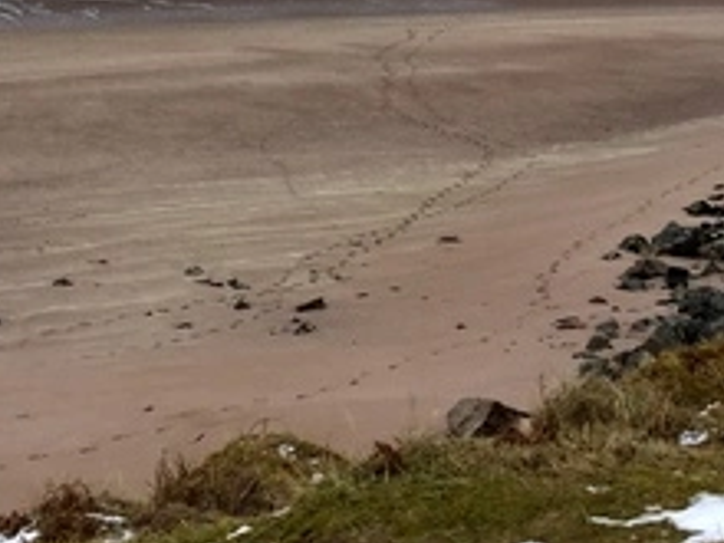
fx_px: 1652
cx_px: 240
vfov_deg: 17.6
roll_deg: -0.2
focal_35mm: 79
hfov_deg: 24.6
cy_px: -145
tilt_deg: +1.9
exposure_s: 1/648
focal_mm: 4.15
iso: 32
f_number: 2.2
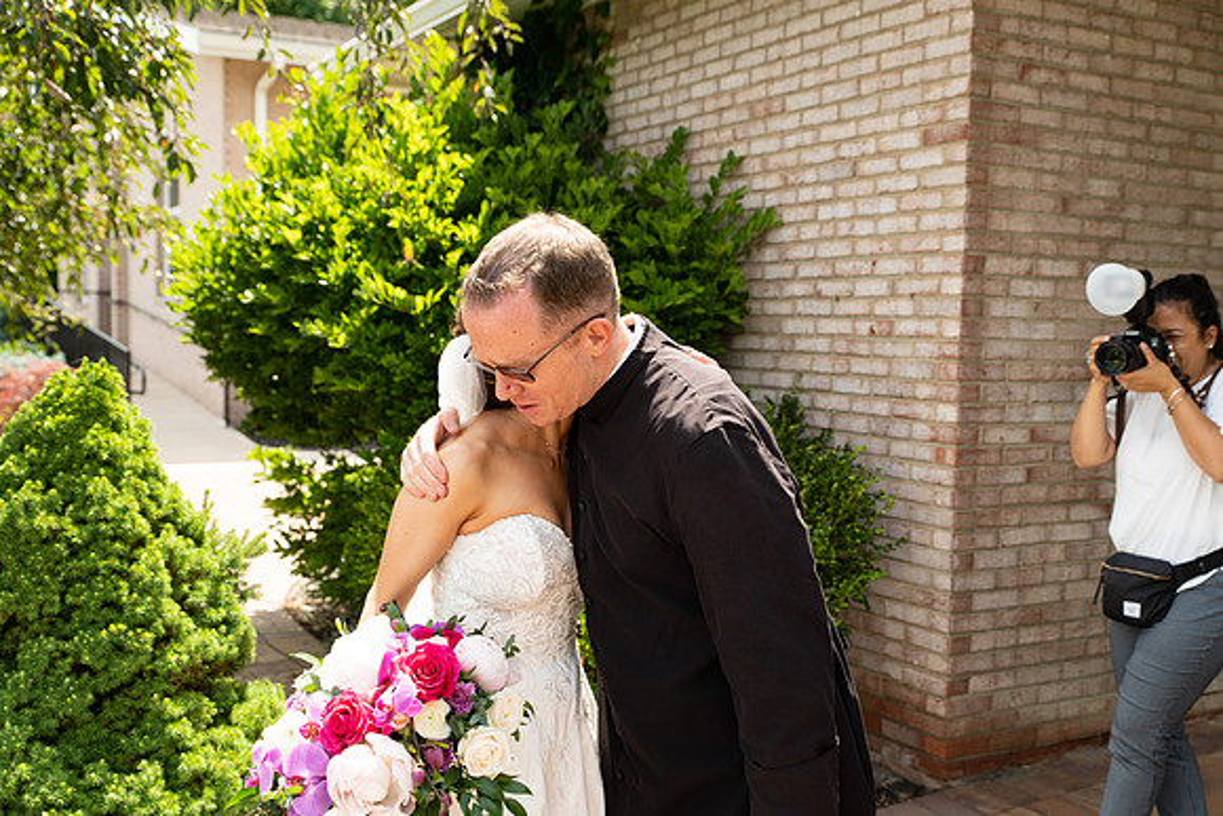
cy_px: 408
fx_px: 1291
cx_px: 612
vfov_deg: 35.1
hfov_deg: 50.7
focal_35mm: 38
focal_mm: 38
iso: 125
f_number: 4
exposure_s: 1/320
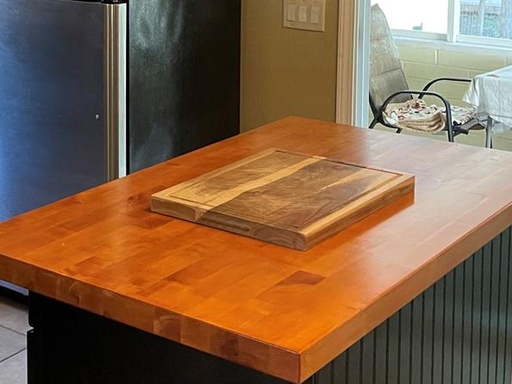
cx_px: -8
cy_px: -11
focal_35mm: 70
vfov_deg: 20.3
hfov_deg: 26.2
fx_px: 1036
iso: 320
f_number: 1.6
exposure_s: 1/60
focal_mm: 4.2
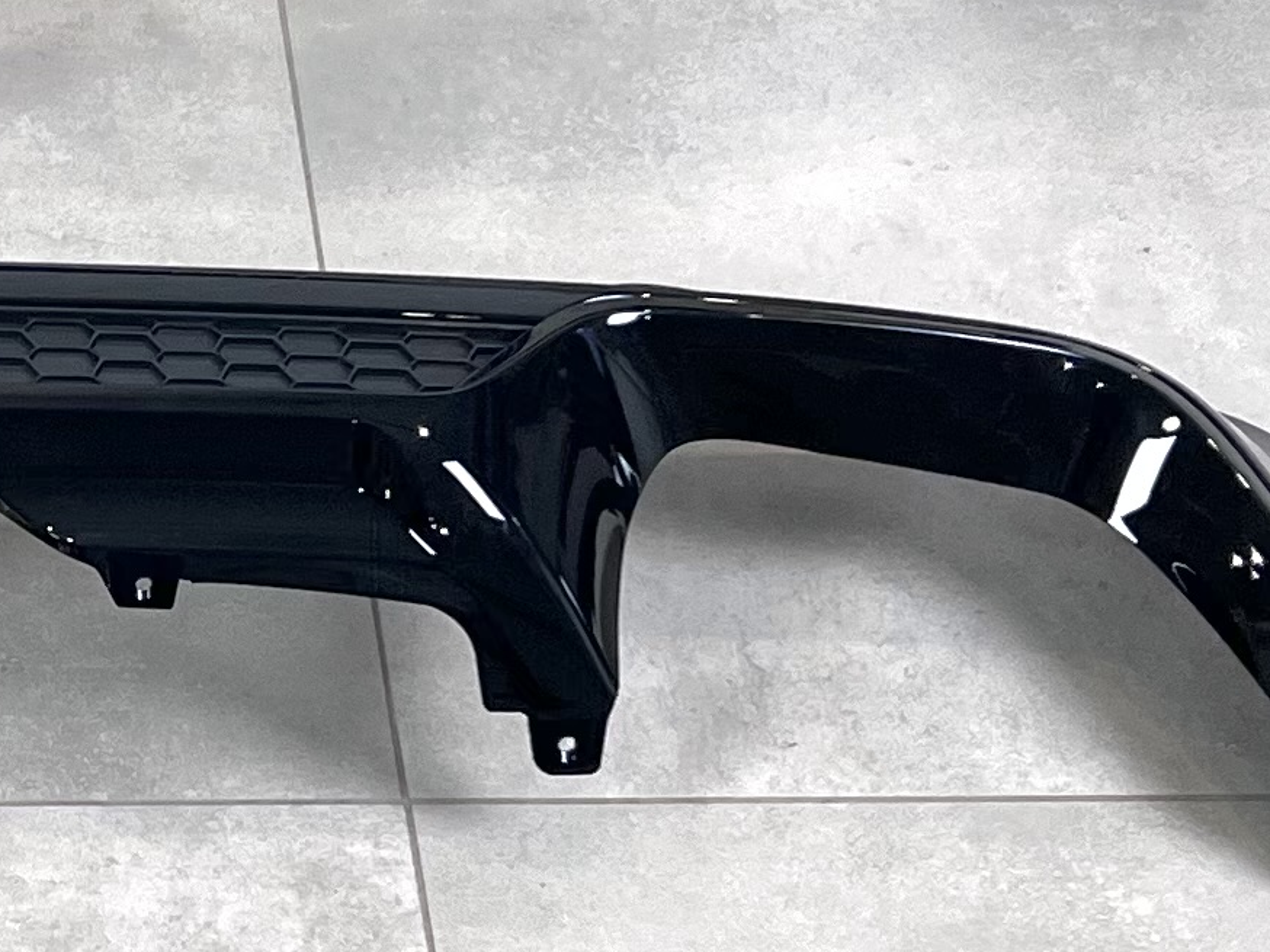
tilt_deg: -44.4
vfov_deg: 12.3
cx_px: -230
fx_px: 4401
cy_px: 475
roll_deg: +0.2
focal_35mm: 120
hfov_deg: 15.8
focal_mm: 5.7
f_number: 1.5
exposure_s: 1/100
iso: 80
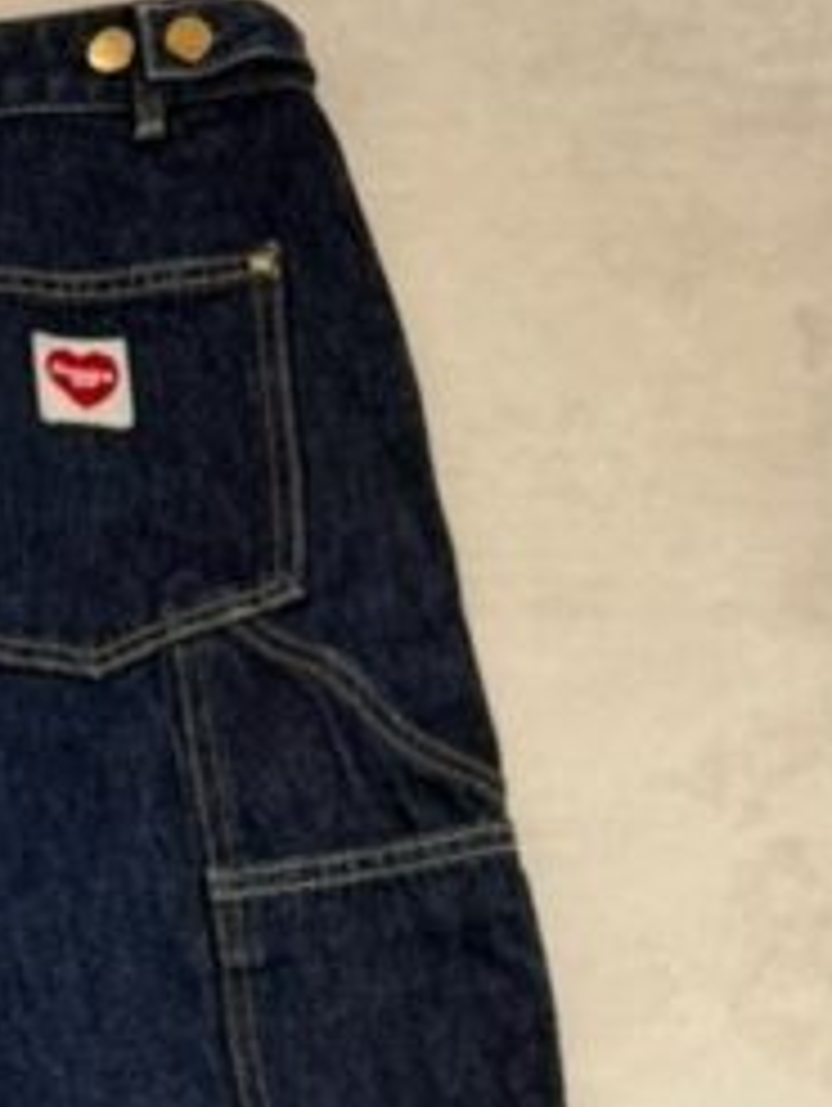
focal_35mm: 78
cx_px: -139
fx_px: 2495
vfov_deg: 21.8
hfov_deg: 18.1
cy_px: 1544
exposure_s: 1/100
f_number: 1.78
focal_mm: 6.76
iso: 100
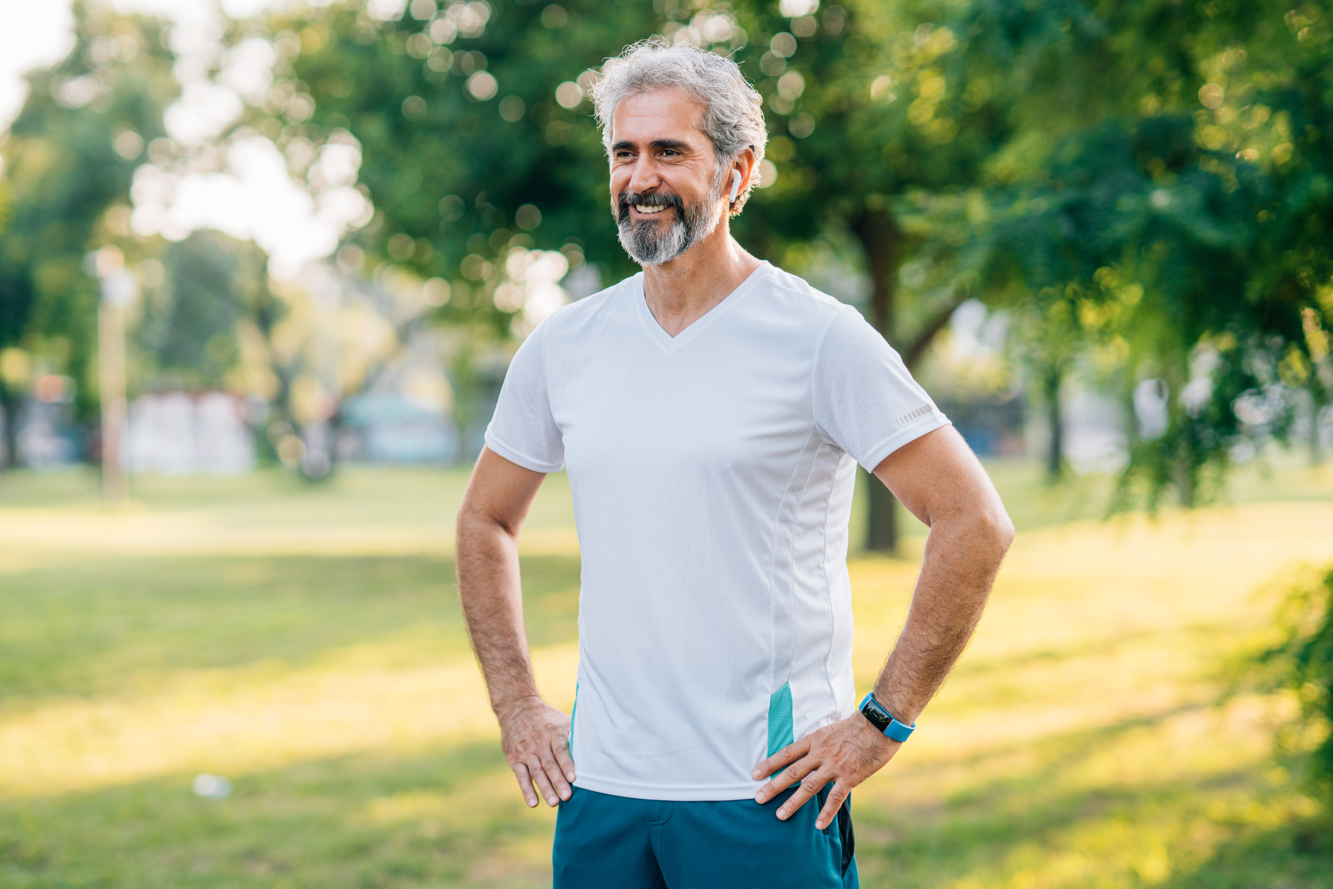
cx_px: 666
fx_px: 3148
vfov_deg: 16.1
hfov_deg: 23.9
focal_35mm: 85
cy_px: 444
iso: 250
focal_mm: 85
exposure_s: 1/640
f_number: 2.2
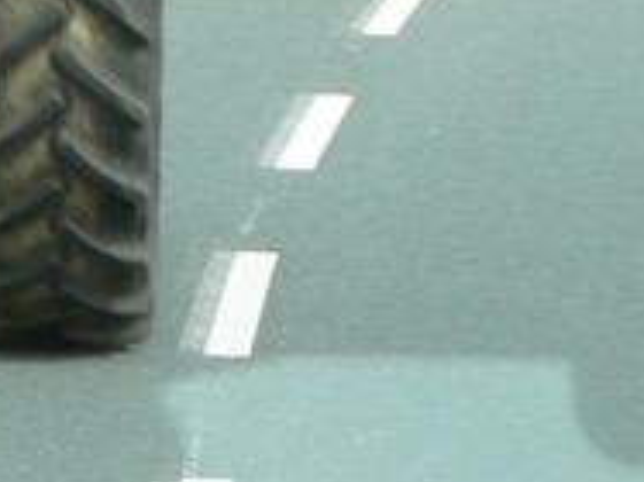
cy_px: -275
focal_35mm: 540
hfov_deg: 3.7
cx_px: 176
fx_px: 10040
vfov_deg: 2.7
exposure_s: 1/250
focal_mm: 20.9
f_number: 4
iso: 80
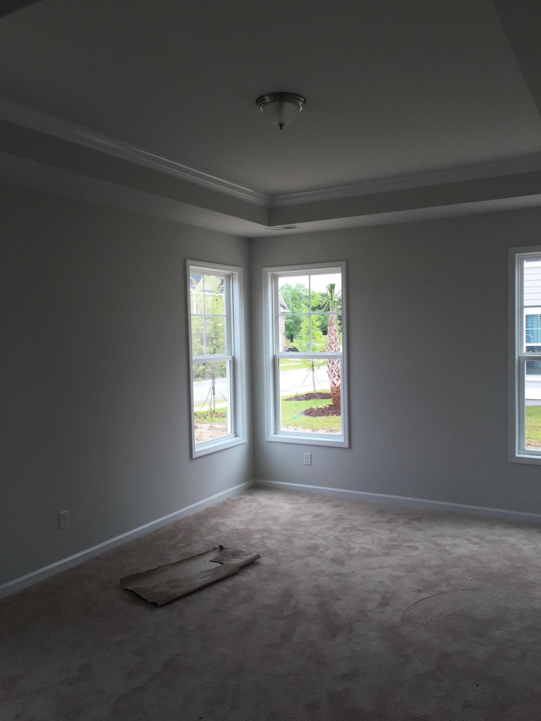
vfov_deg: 61.7
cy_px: 360
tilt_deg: +0.6
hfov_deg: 48.2
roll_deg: +1.1
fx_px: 604
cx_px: 270
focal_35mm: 29
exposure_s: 1/234
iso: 32
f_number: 2.2
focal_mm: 4.15
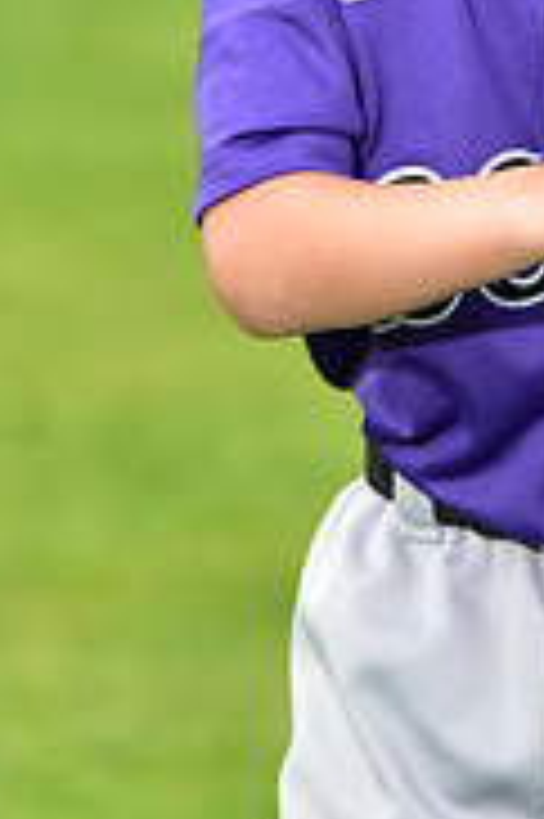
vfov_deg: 4.2
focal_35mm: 494
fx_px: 11218
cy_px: -324
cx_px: 605
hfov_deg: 2.8
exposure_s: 1/250
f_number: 5.6
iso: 400
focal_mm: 155
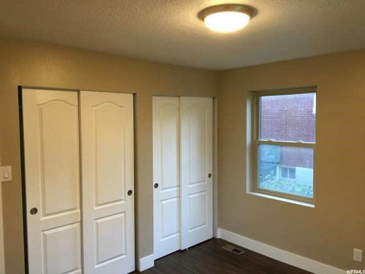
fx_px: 306
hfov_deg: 61.7
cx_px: 182
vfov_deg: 48.2
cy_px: 137
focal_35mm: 29
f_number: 2.2
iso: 125
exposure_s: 1/33
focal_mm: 4.15
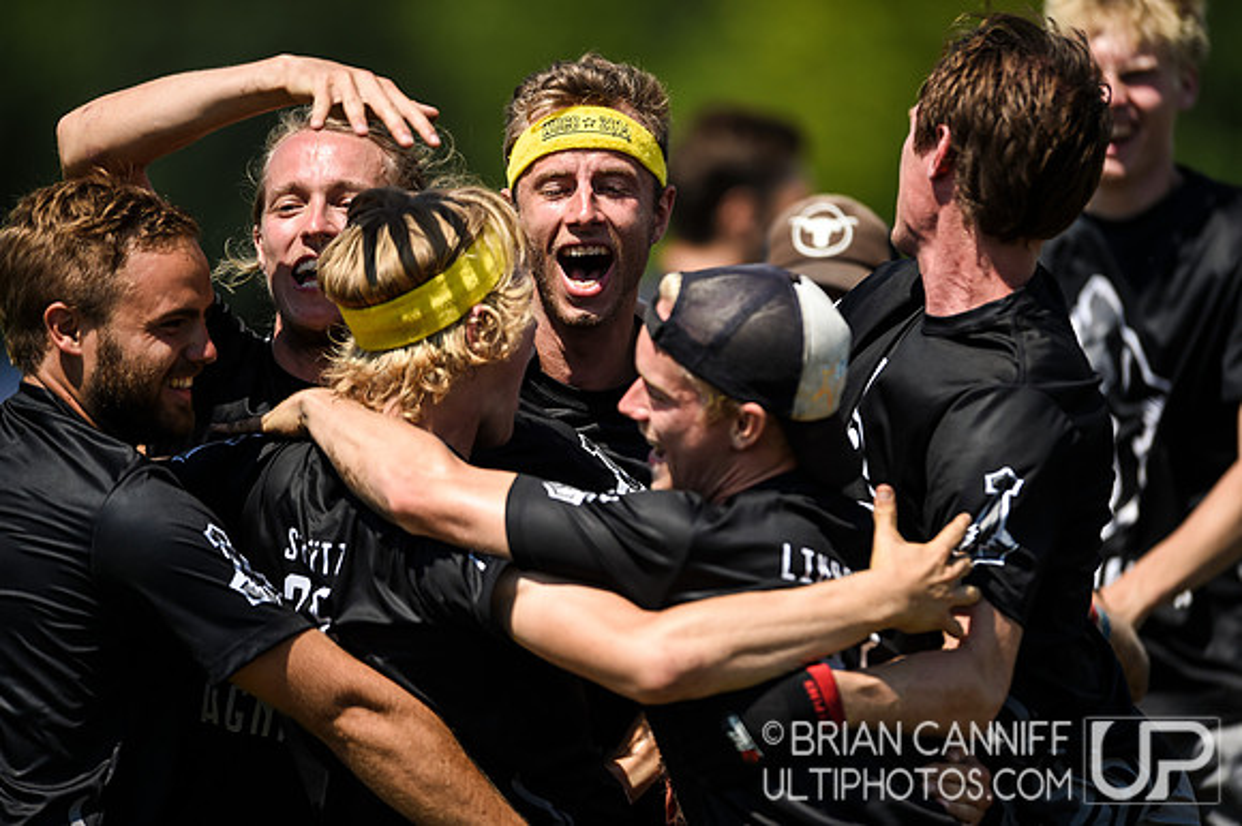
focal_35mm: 400
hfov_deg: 5.2
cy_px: 413
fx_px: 13792
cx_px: 621
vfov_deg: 3.4
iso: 200
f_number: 2.8
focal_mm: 400
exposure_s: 1/4000
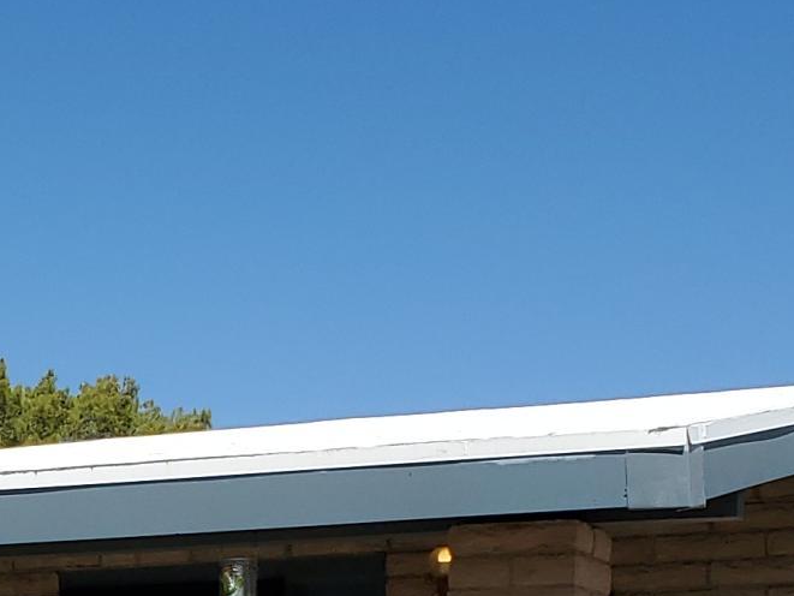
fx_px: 2707
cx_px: -62
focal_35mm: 118
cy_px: 827
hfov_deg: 16.2
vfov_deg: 12.1
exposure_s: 1/2278
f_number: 2.4
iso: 50
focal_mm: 4.3
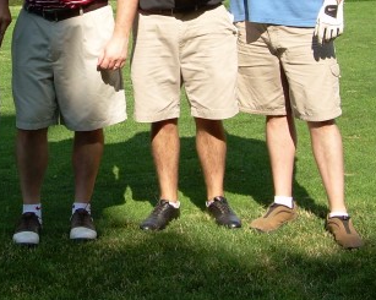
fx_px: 1201
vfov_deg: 14.1
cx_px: 87
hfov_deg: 17.7
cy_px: 38
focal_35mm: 108
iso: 50
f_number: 3.2
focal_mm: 8.9
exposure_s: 1/500
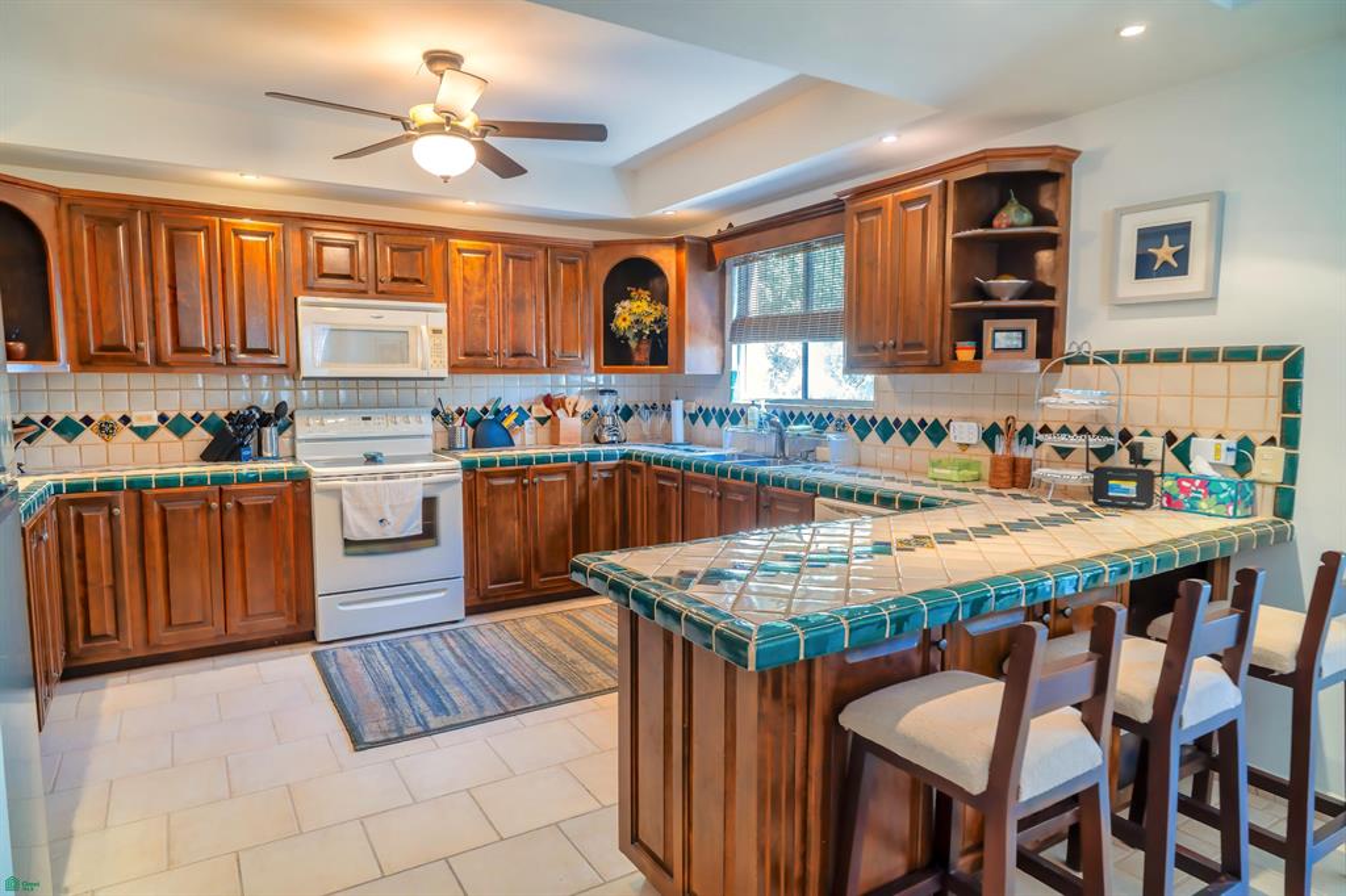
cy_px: 448
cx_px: 673
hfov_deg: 84.0
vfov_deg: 61.9
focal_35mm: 20
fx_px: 747
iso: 800
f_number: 4.5
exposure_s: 1/30
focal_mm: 20
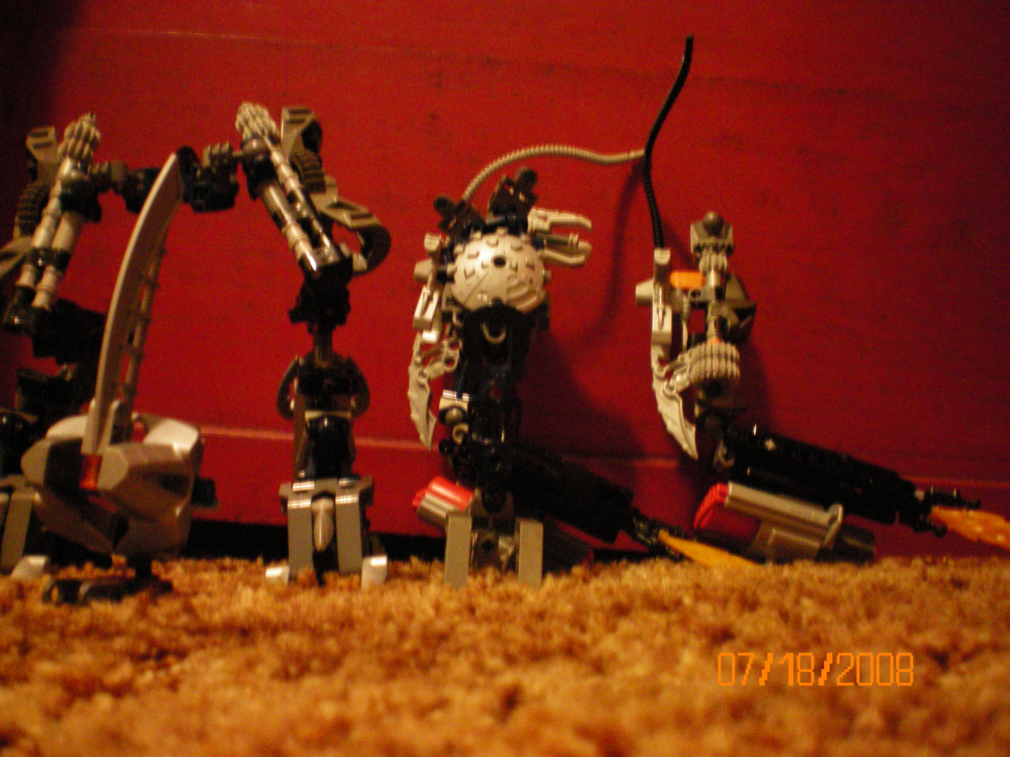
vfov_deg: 37.7
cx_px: 505
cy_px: 378
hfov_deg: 49.0
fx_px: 1109
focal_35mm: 38
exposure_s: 1/2
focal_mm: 6.3
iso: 400
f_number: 3.1
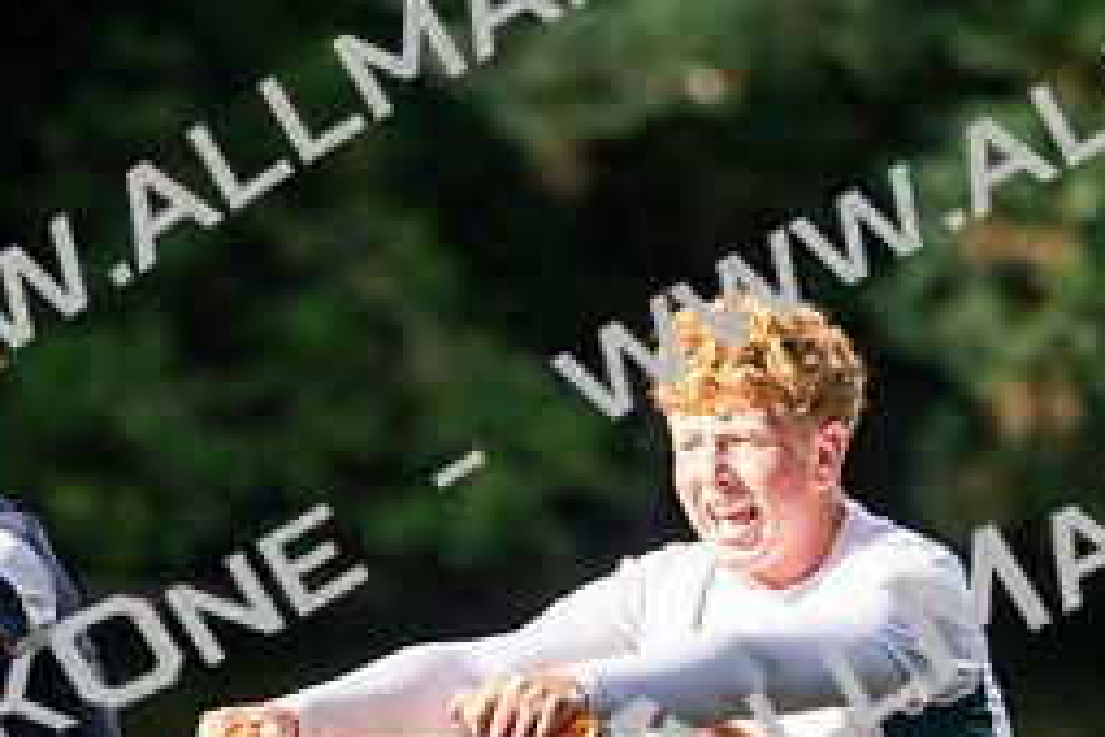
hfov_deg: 2.3
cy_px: 492
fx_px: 27930
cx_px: 238
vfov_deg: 1.5
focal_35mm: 910
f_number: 4.5
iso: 1000
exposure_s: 1/2500
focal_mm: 400
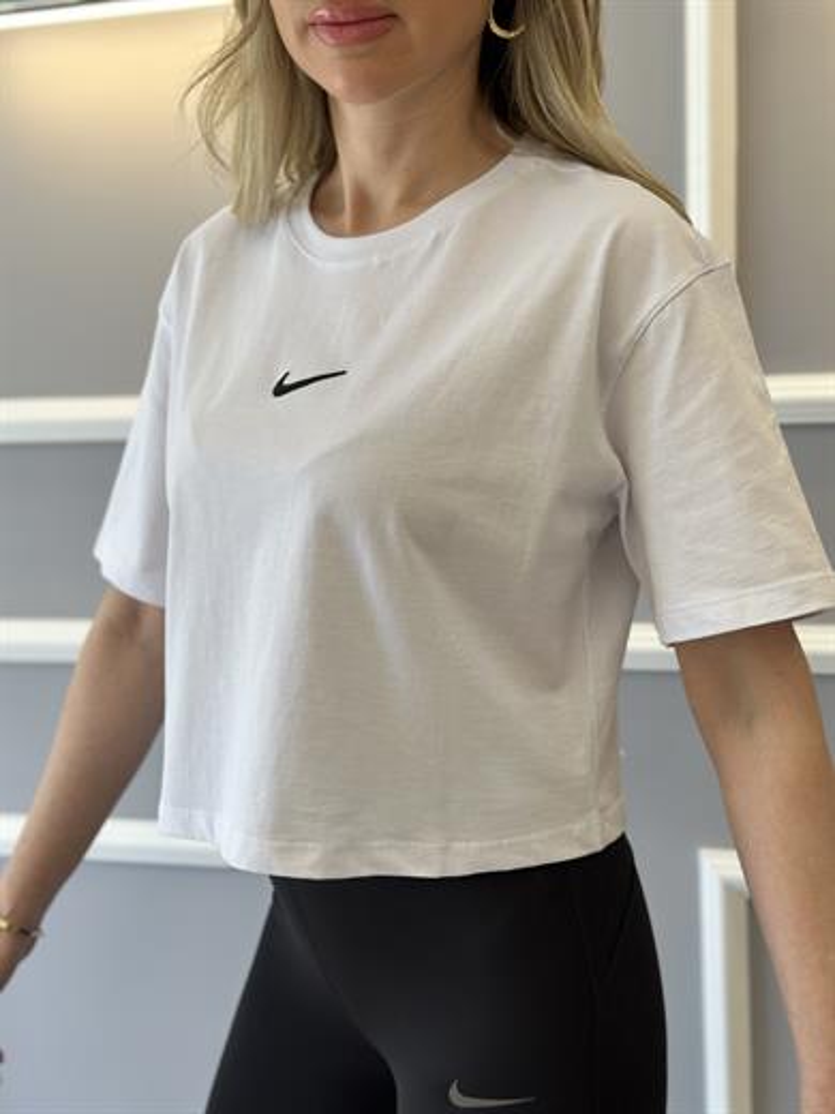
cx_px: 418
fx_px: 1544
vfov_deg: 39.7
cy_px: 557
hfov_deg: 30.3
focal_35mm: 48
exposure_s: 1/303
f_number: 1.78
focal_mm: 6.86
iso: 80
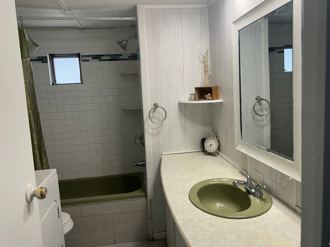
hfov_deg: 65.3
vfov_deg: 51.4
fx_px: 257
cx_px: 166
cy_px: 121
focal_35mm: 27
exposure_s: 1/120
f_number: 1.5
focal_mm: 5.7
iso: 80
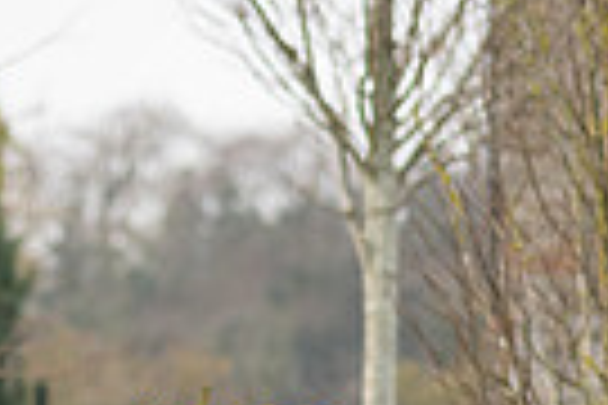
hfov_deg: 3.7
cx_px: 1221
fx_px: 9254
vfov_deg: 2.5
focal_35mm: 548
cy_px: 682
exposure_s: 1/200
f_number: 3.5
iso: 250
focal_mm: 120
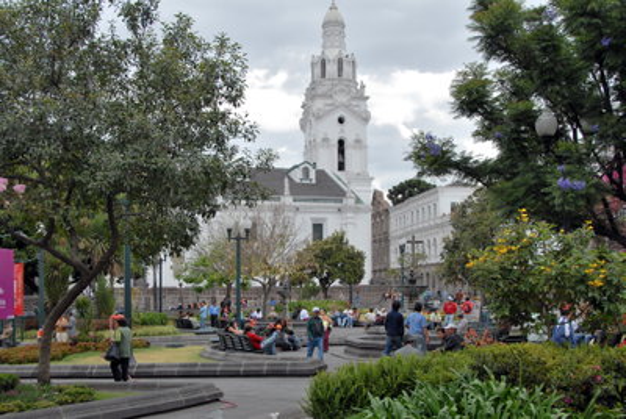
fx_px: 758
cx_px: 313
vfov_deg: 30.9
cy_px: 210
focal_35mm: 44
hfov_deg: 44.9
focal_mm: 29
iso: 100
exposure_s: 1/180
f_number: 7.1
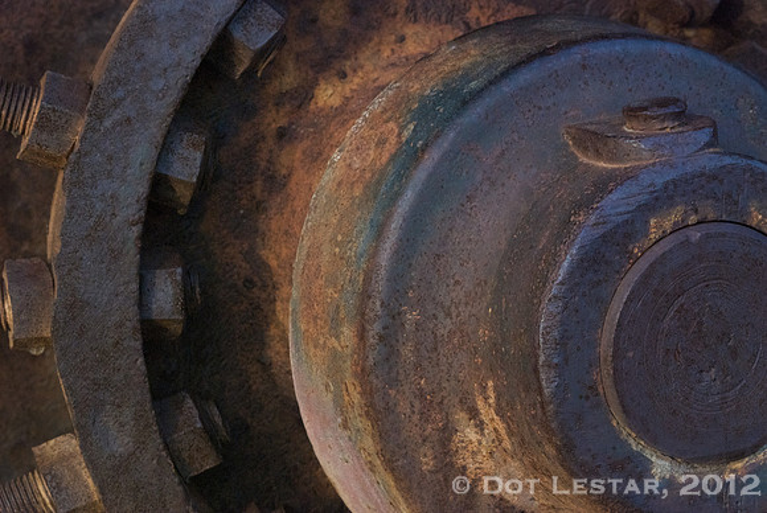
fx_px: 6398
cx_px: 384
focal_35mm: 300
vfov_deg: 4.6
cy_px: 256
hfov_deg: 6.9
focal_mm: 200
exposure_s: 1/200
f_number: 13
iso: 1600
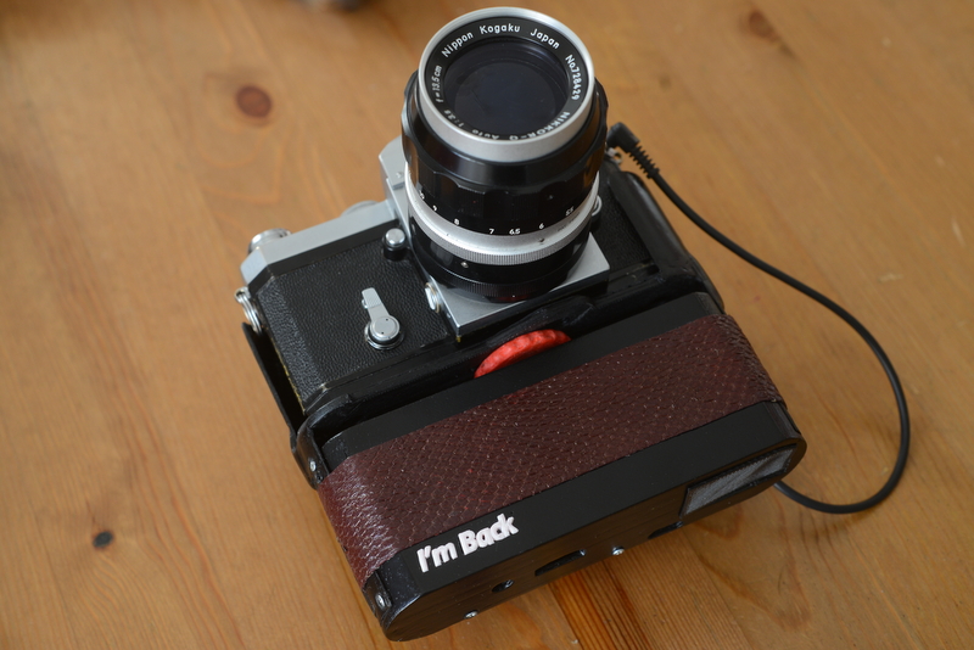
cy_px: 325
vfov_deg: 24.6
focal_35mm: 55
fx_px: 1489
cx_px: 487
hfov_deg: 36.2
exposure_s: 1/40
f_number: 11
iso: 640
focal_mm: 55
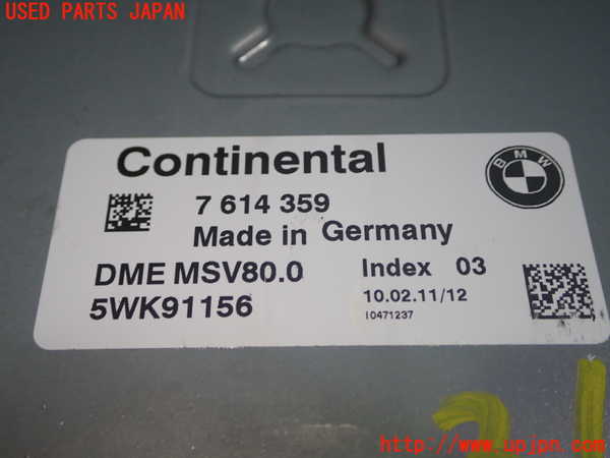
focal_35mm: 44
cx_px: 305
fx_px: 775
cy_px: 229
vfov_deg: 32.9
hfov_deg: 42.9
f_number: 2.9
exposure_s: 1/80
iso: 100
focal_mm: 7.84
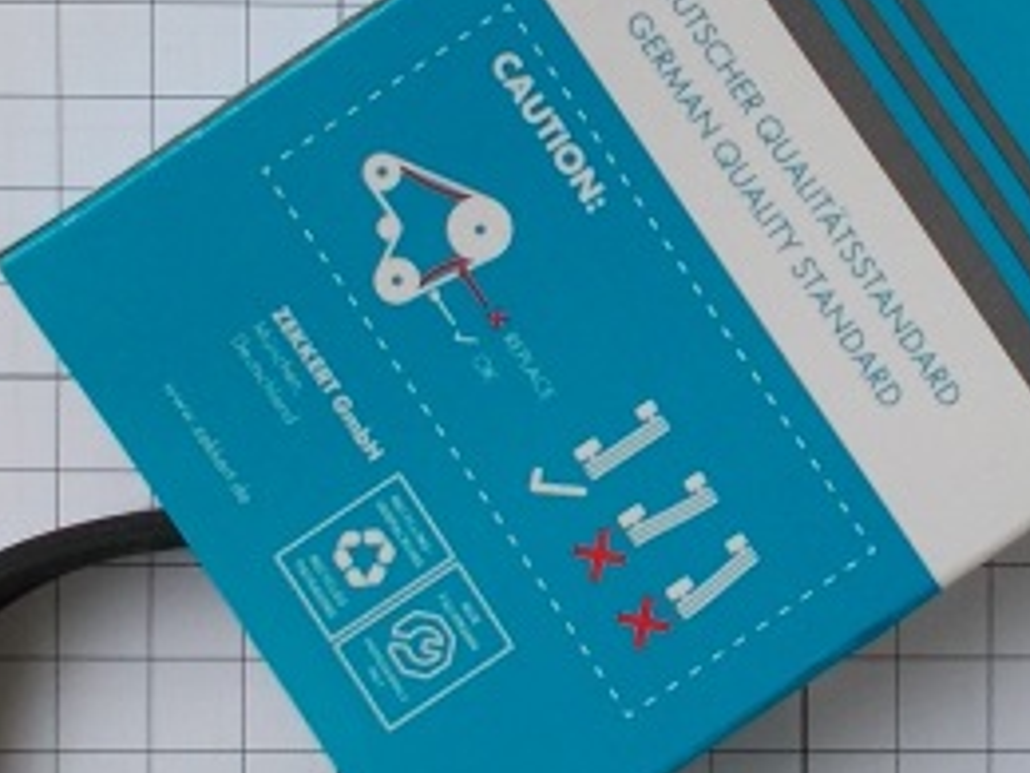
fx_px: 1904
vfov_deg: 22.8
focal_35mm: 64
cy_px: 226
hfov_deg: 29.6
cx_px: 816
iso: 80
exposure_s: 1/160
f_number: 3.2
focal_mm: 4.6
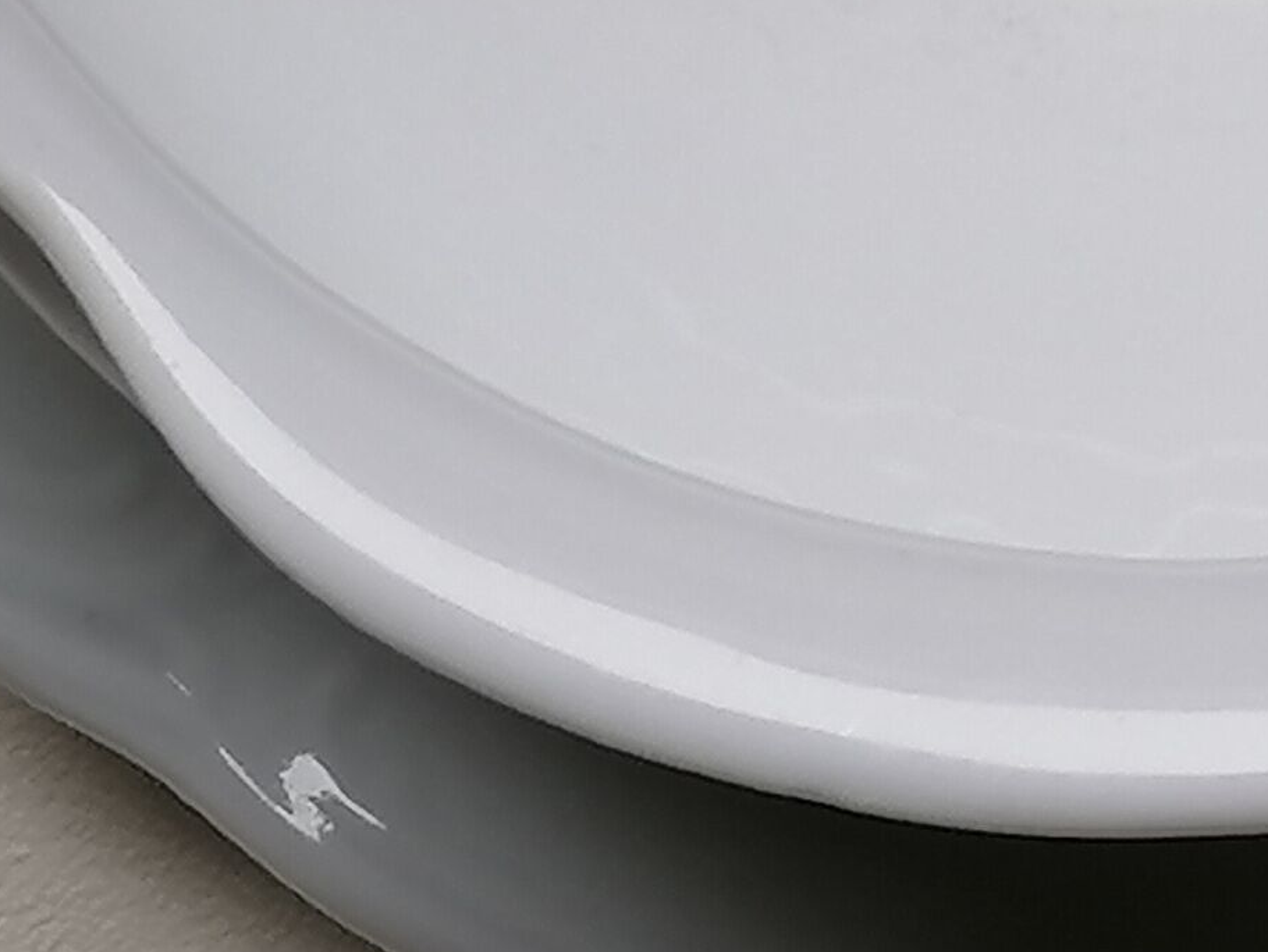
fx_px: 8685
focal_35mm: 237
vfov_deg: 6.1
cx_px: 1321
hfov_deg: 8.3
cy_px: -800
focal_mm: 4.75
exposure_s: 1/50
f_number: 1.8
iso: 50
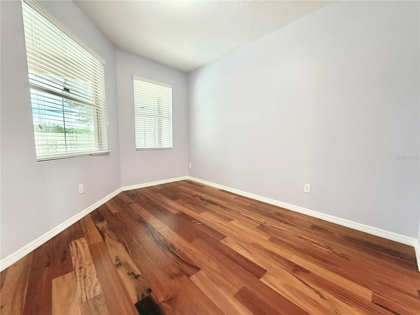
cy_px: 158
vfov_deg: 85.7
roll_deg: -0.6
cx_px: 210
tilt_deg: -5.7
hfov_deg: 102.1
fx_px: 170
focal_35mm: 14
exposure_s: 1/60
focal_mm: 2.22
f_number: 2.2
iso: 250
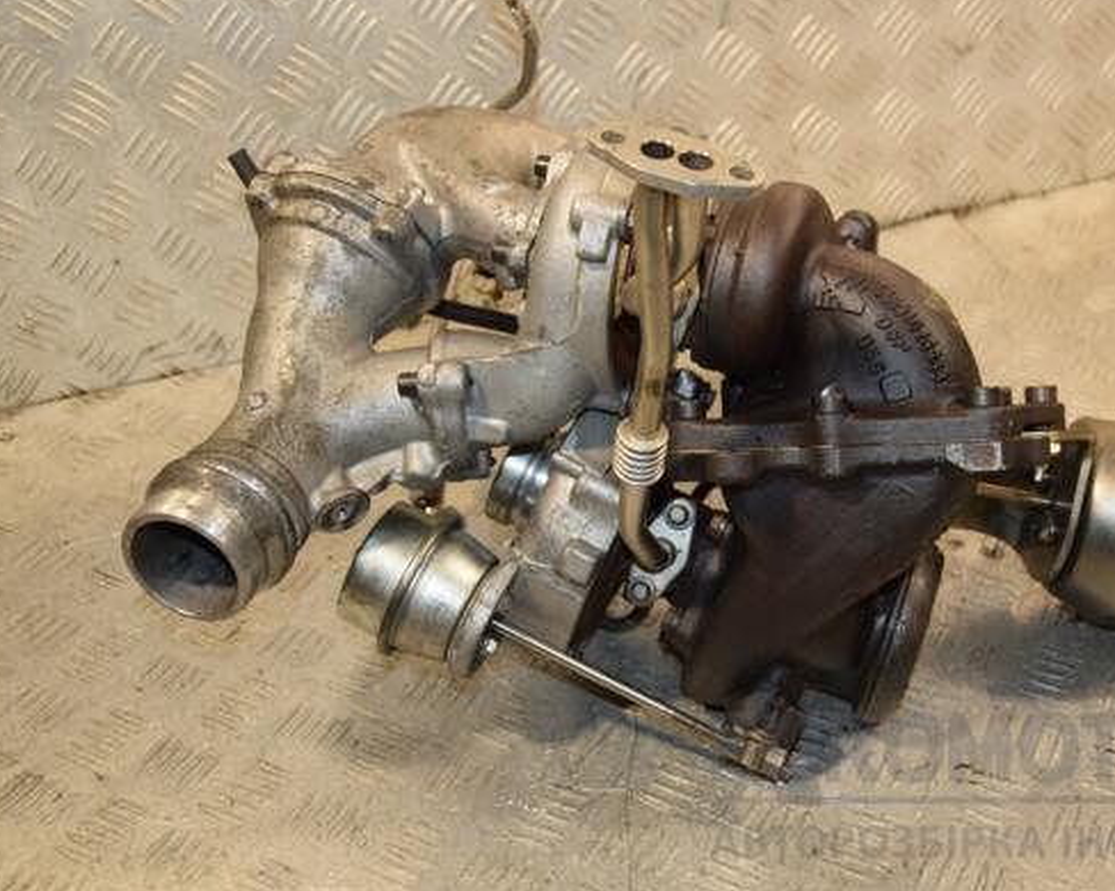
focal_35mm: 45
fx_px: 1484
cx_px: 667
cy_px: 443
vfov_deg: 33.4
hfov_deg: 41.0
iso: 800
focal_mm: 26
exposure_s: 1/160
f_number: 5
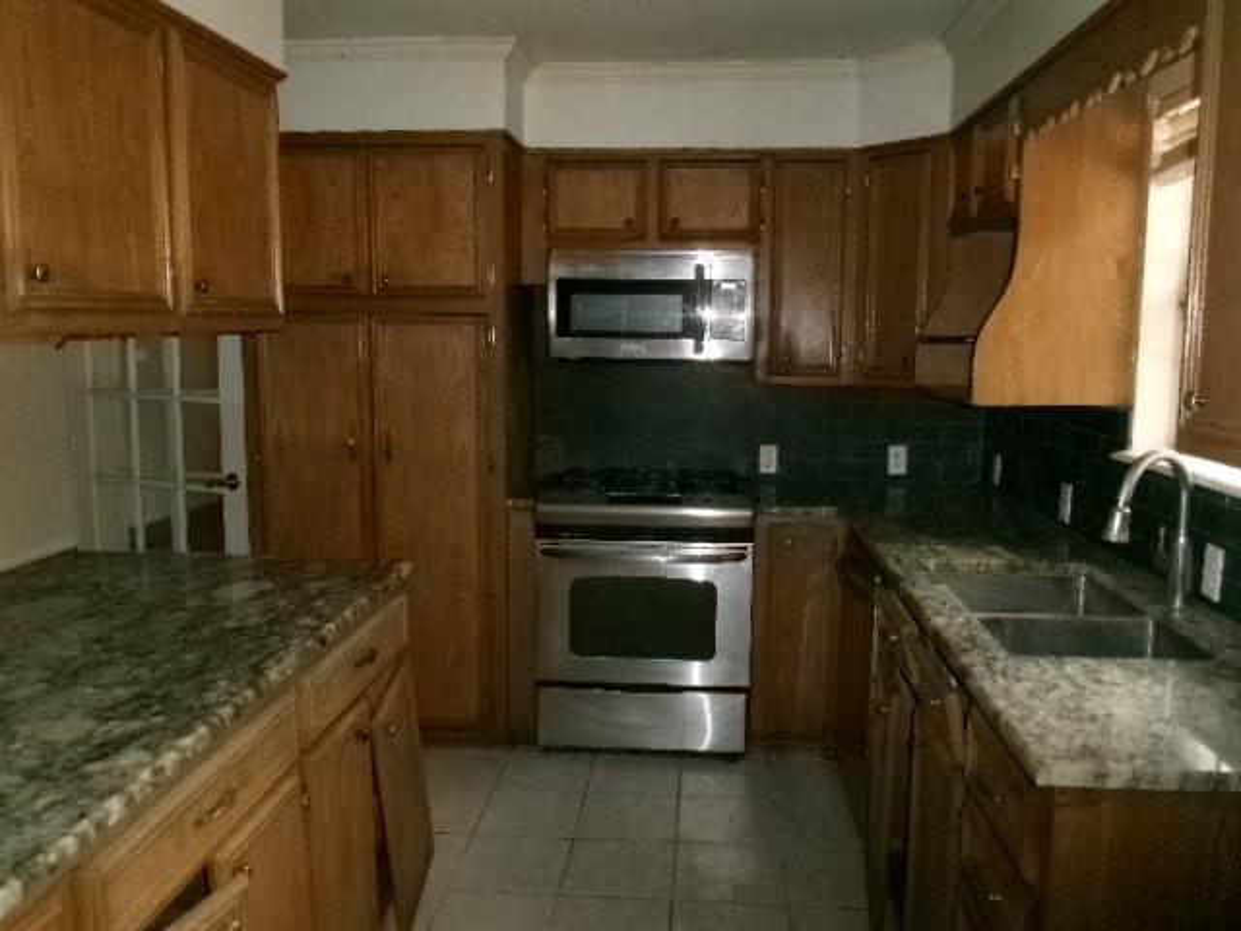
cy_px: 466
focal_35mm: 28
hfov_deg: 63.4
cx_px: 620
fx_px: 1004
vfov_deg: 49.7
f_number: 3.9
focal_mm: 5.1
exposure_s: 1/34
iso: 800
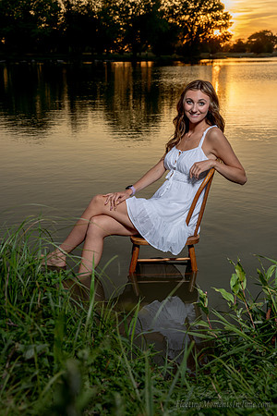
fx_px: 519
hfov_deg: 29.9
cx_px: 138
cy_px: 208
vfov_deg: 43.6
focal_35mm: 45
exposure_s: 1/160
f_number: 5.6
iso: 100
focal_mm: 45
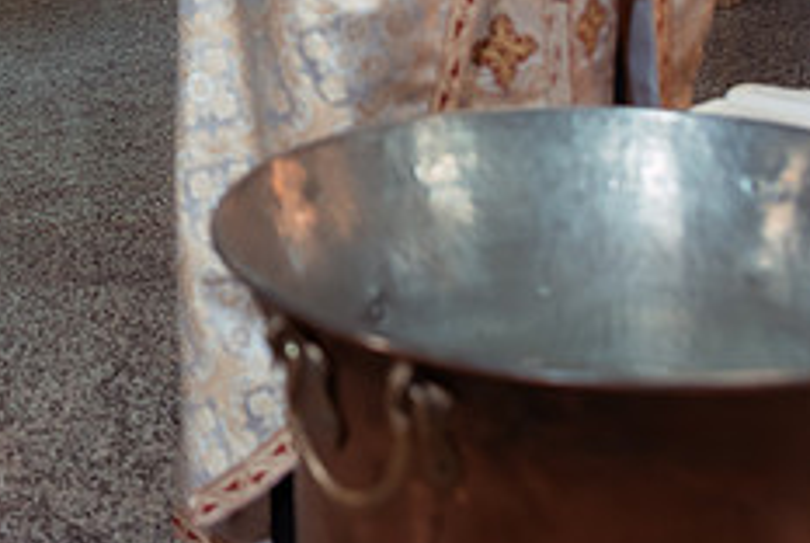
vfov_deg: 13.8
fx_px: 2163
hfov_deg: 20.6
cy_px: -154
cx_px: 6
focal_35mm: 96
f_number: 2.8
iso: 1600
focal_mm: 35
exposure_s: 1/200
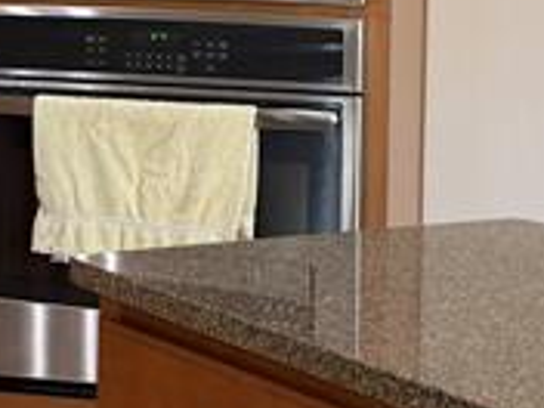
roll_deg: -0.3
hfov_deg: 14.0
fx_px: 2200
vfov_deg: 10.4
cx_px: 99
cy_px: -99
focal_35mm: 140
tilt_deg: -0.2
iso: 200
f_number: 1.78
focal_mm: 6.76
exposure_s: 1/60
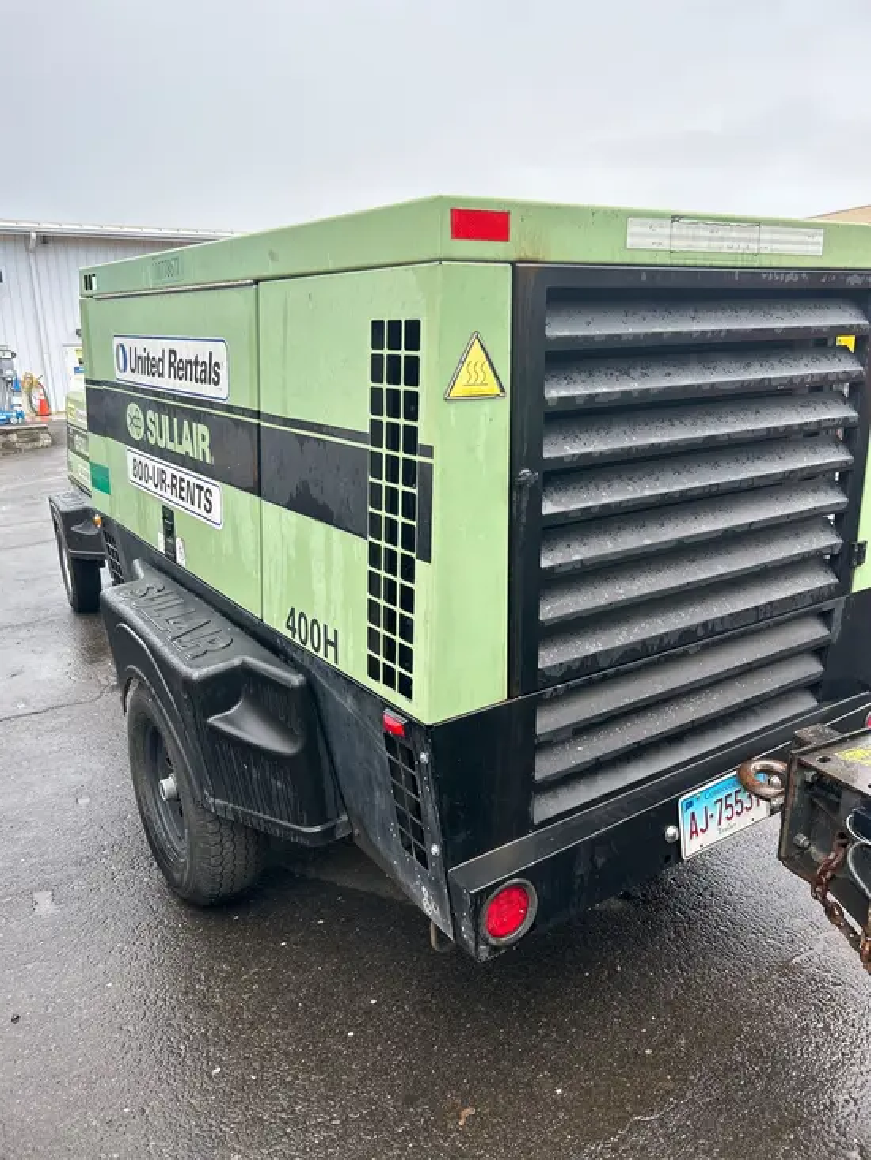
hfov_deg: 53.1
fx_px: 872
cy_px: 580
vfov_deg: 67.3
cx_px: 436
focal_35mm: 26
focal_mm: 5.7
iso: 50
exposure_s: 1/723
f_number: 1.5
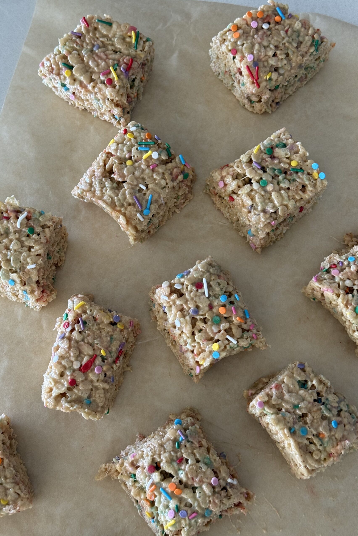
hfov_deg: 27.0
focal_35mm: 50
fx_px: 746
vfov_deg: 39.6
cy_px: 268
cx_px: 165
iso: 80
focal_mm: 6.76
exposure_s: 1/121
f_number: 1.78
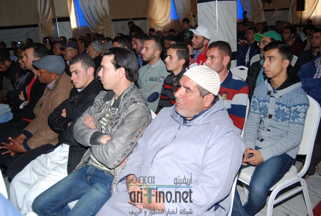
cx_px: 160
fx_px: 295
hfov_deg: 57.1
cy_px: 108
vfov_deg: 40.2
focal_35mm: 33
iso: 200
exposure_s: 1/60
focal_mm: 22
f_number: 4
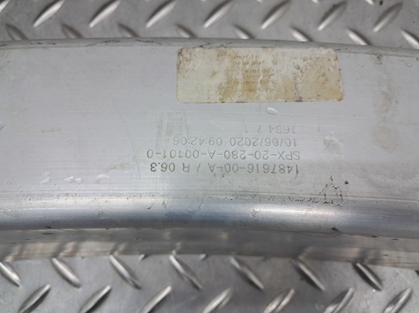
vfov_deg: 51.3
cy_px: 156
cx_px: 210
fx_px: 327
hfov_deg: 65.4
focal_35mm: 27
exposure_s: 1/50
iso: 64
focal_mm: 4
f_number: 1.8
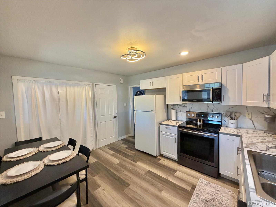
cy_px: 104
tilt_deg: -1.2
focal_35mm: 14
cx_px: 138
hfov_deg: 102.1
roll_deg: +1.7
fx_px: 112
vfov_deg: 85.7
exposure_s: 1/60
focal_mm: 2.22
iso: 200
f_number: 2.2
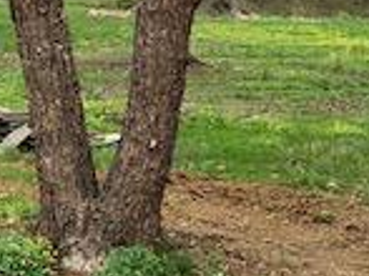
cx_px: 266
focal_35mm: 122
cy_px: 50
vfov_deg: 12.1
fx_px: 1299
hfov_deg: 16.1
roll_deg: -0.4
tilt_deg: -5.0
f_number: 1.8
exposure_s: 1/211
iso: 20
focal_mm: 3.99
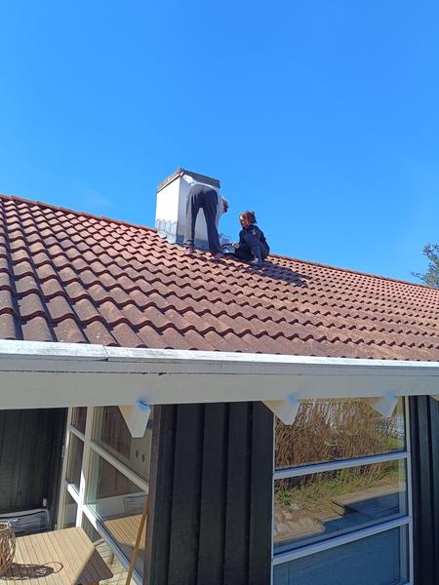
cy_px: 292
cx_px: 220
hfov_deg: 56.8
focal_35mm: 24
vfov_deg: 71.6
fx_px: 406
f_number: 1.88
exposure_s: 1/614
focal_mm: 5.59
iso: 51
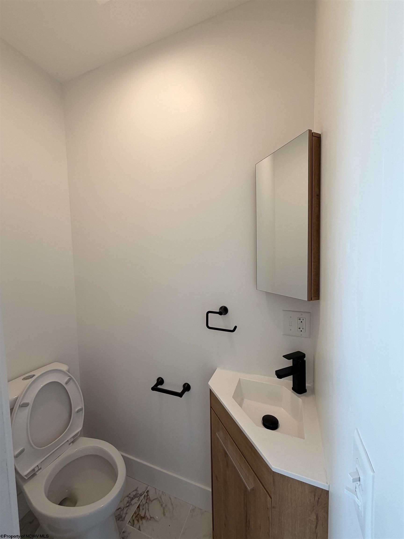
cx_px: 202
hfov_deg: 85.7
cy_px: 270
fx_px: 218
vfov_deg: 102.1
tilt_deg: -4.2
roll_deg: +0.8
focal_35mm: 14
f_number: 2.2
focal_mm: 2.22
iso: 100
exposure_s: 1/121
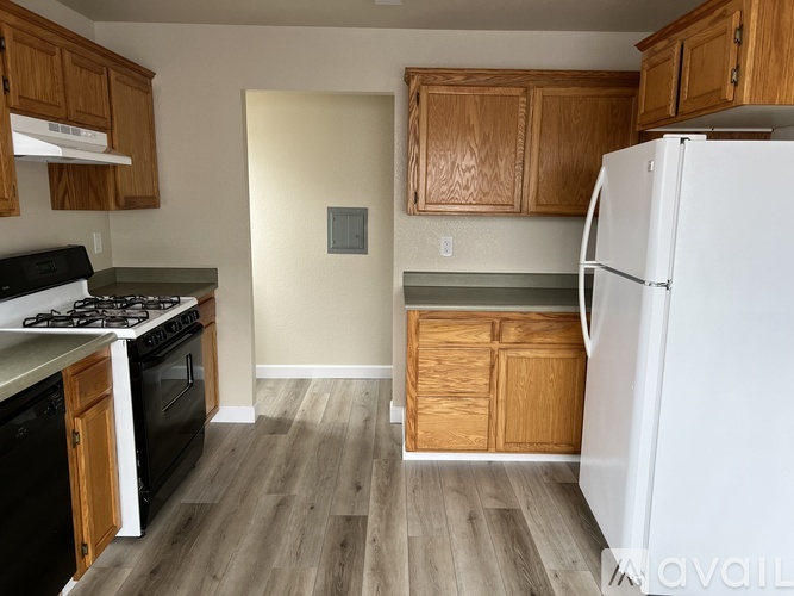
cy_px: 298
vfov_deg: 53.0
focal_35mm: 26
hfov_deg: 67.3
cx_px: 397
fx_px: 596
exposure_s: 1/60
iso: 80
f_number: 1.5
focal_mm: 5.7
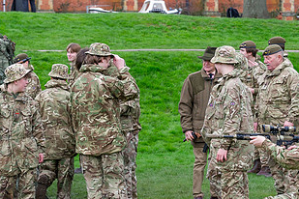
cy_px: 137
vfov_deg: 7.1
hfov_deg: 10.6
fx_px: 1611
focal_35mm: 194
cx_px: 204
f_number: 7.1
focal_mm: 90
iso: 800
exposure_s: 1/250
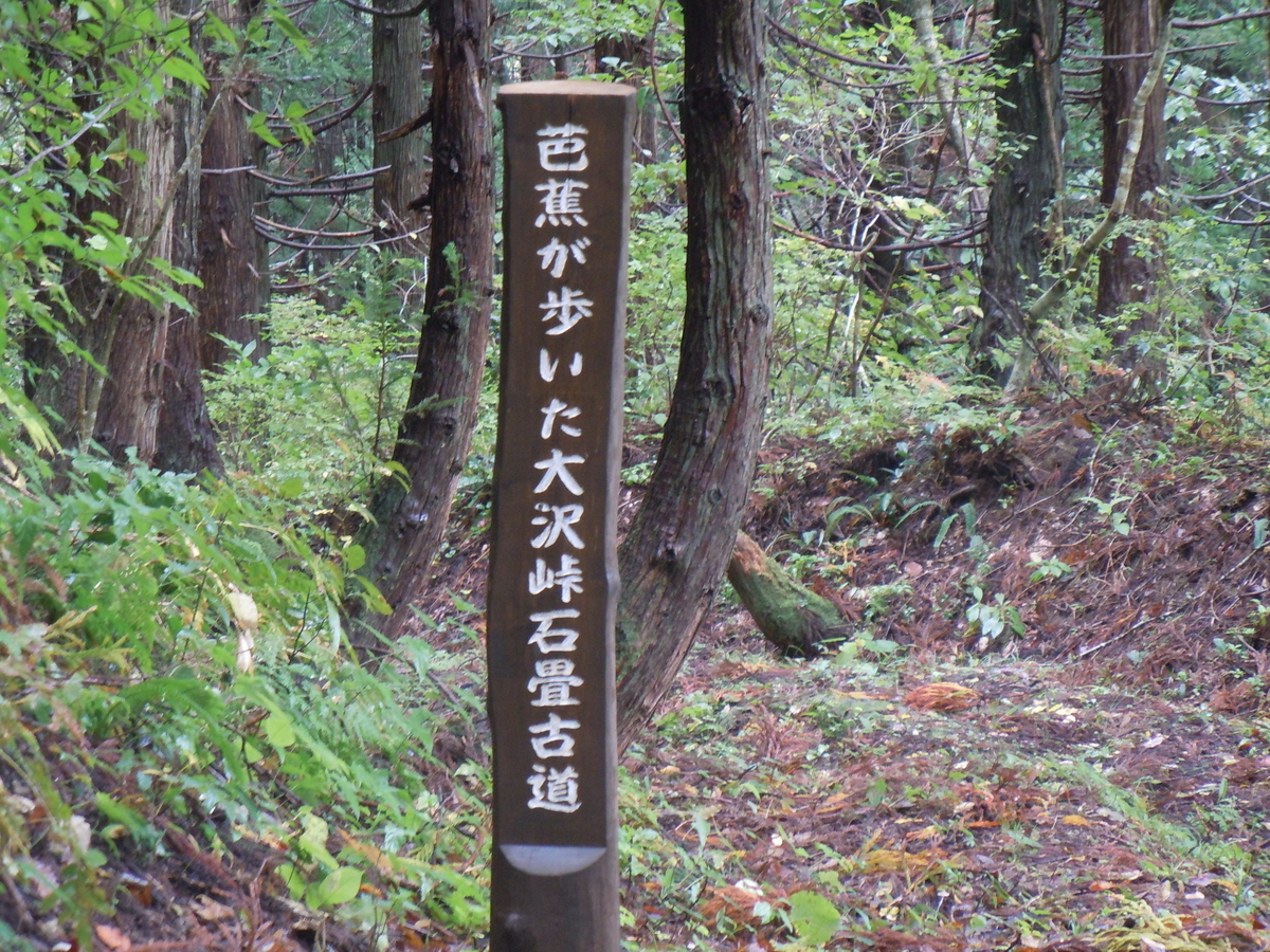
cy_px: 476
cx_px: 635
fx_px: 5577
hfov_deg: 13.0
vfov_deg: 9.8
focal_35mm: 152
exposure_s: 1/8
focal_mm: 27.4
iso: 400
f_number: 4.6
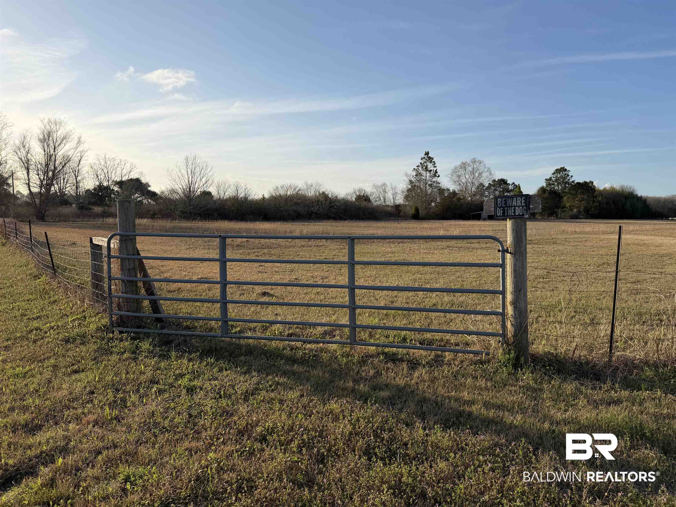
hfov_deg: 71.6
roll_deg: -1.1
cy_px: 254
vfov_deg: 56.8
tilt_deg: -5.4
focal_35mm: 24
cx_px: 338
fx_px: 469
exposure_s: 1/4975
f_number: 1.78
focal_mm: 6.76
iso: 80
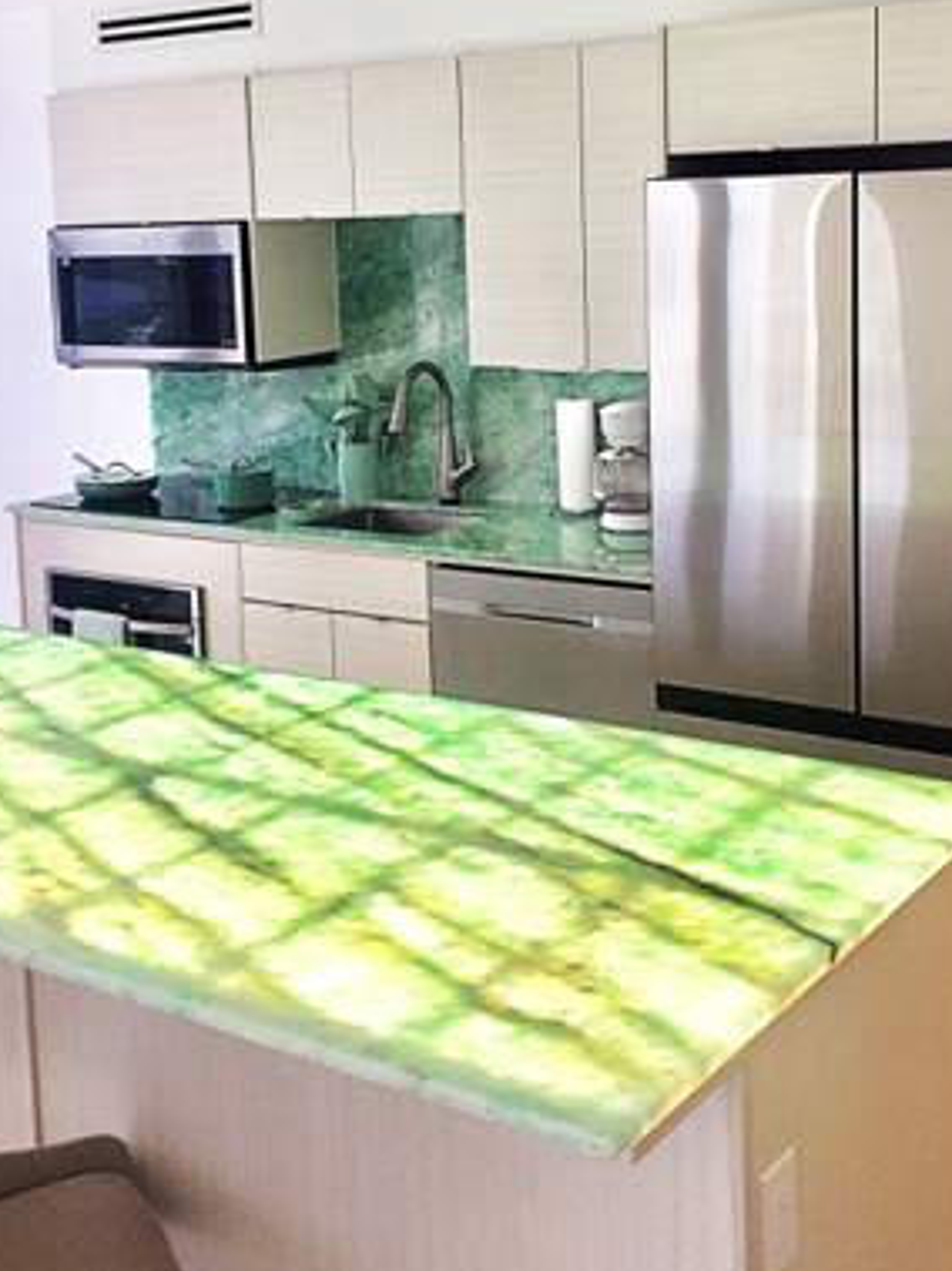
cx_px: 352
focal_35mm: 49
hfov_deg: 29.5
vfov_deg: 38.5
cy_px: 436
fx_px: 1798
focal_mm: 4.15
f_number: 2.2
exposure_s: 1/120
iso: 50
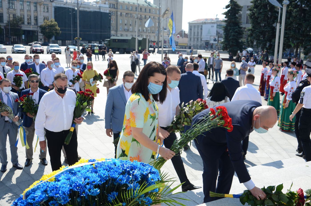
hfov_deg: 51.4
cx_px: 156
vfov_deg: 35.3
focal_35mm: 38
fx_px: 323
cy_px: 103
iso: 200
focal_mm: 25
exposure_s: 1/640
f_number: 7.1
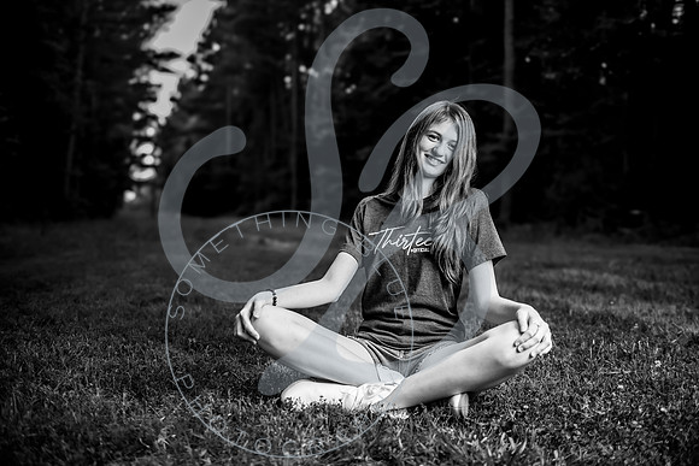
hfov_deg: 50.7
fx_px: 738
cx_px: 350
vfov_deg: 35.1
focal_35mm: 38
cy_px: 233
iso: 500
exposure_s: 1/320
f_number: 2.8
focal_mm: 38
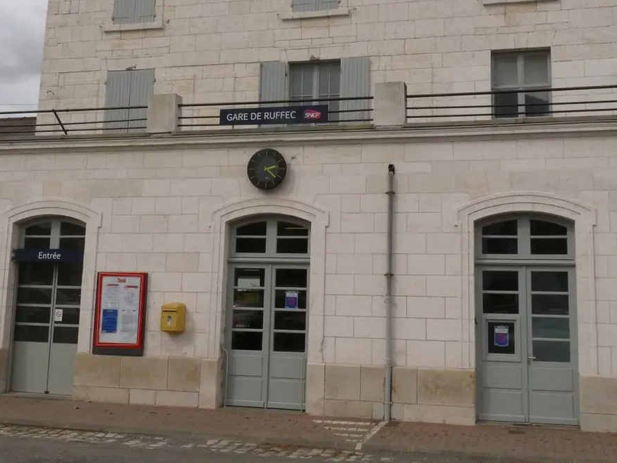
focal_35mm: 42
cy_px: 176
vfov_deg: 34.2
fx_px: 749
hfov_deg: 44.7
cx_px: 349
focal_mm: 4.8
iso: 100
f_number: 7.1
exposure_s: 1/400
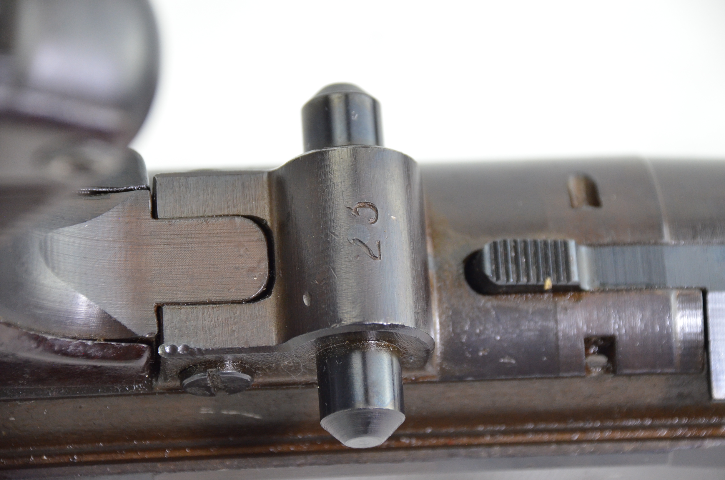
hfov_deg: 10.2
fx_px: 4070
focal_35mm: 202
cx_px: 362
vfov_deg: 6.8
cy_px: 240
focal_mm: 135
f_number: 5.6
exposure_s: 1/125
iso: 1400
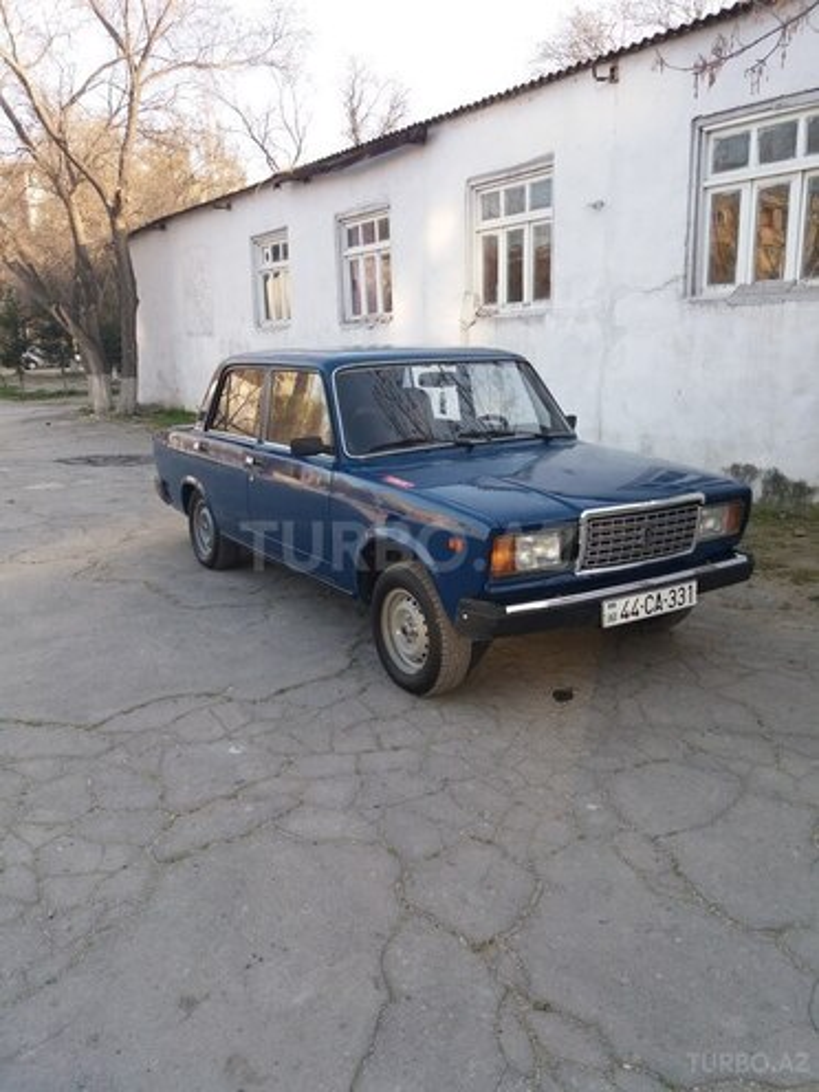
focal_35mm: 28
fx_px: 883
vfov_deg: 63.4
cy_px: 546
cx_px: 410
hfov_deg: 49.7
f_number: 1.9
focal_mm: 3.7
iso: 64
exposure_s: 1/201
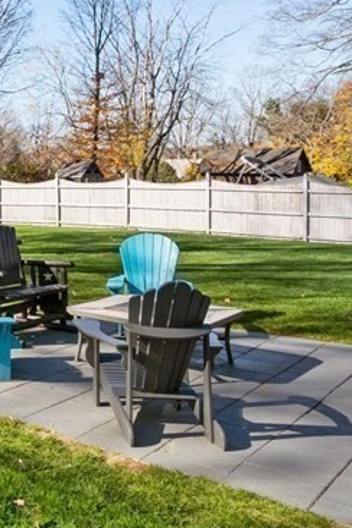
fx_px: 616
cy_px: 193
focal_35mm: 42
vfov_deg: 45.9
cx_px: -180
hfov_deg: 24.5
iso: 100
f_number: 9
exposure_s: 1/25
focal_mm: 10
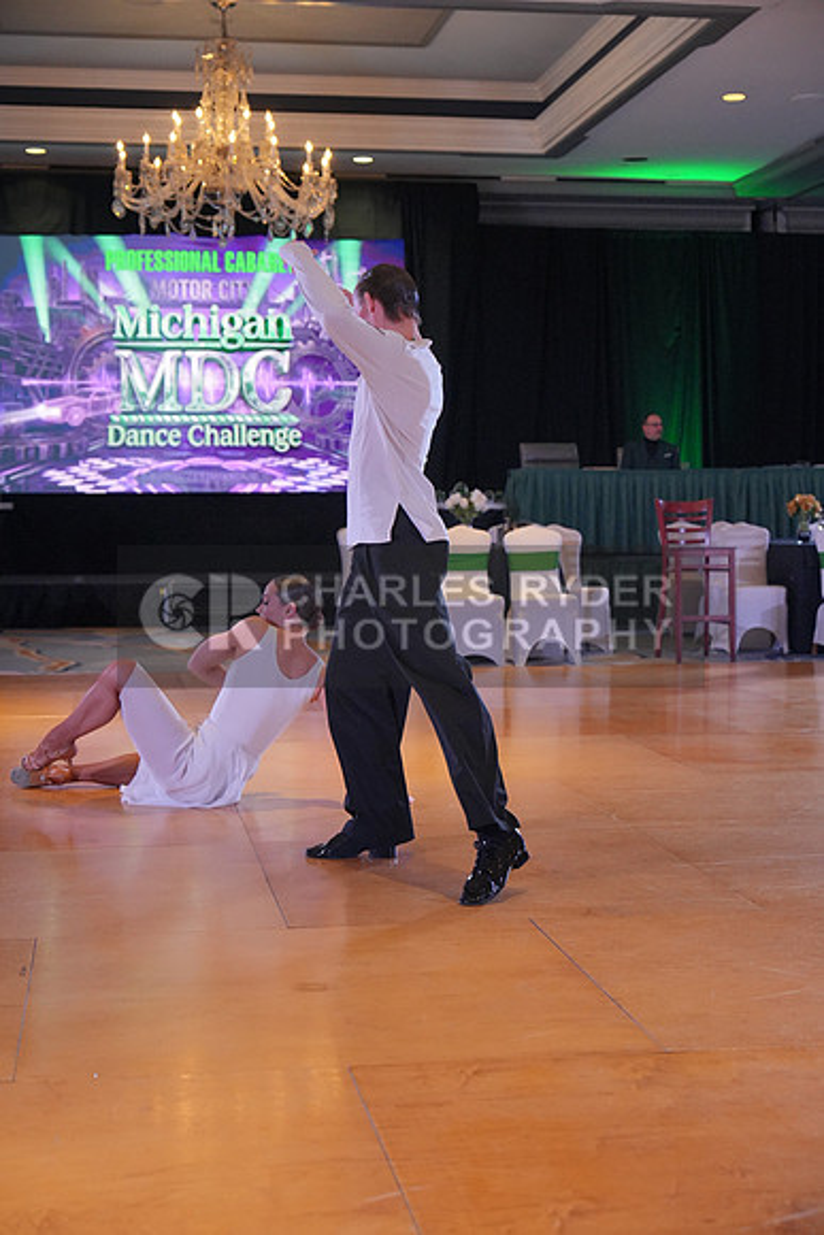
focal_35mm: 56
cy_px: 618
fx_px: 1921
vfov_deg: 35.6
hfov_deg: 24.2
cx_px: 412
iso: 3200
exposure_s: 1/400
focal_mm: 56
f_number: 4
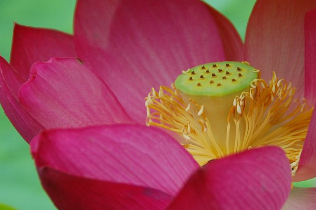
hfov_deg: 4.8
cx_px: 229
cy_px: 120
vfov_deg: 3.2
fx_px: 3805
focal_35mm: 434
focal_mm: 170
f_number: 5.6
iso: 400
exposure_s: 1/250
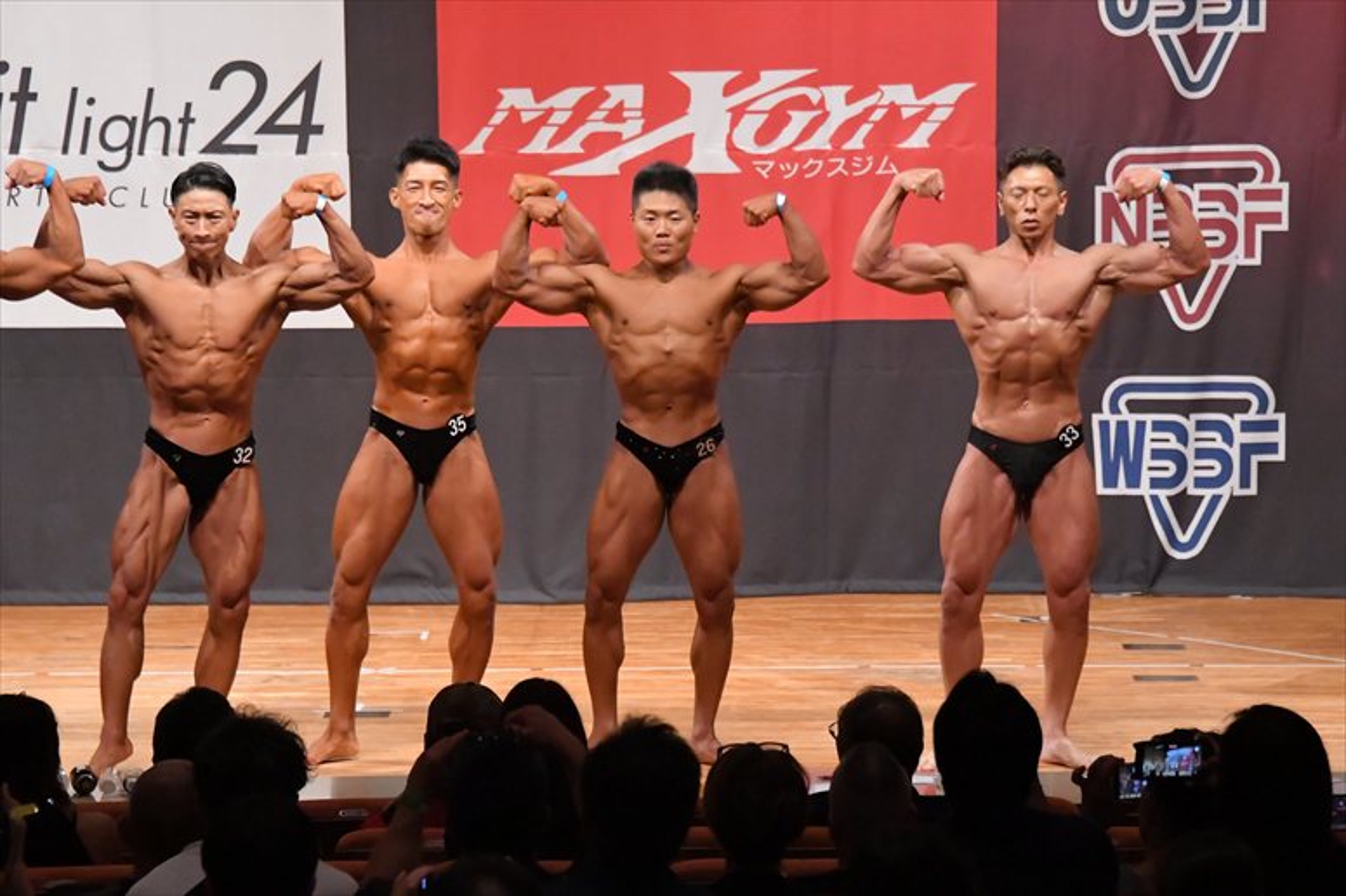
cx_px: 673
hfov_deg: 10.2
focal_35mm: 202
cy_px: 448
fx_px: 7549
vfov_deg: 6.8
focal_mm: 135
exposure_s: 1/400
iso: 10000
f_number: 5.6
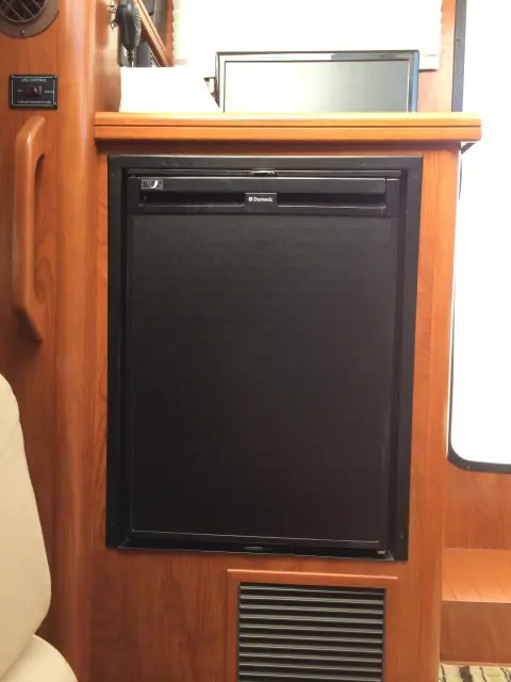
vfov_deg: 60.0
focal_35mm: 30
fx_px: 590
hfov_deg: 46.8
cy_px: 341
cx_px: 256
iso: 40
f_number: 2.2
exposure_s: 1/40
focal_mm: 4.12
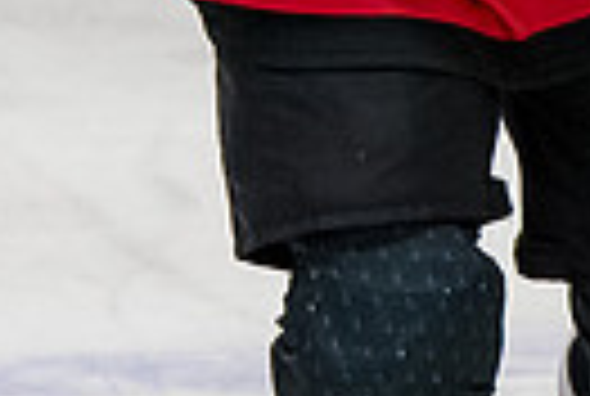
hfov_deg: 1.6
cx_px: 453
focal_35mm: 1253
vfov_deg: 1.1
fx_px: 20582
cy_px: -637
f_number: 3.5
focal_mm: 135
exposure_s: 1/800
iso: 2500
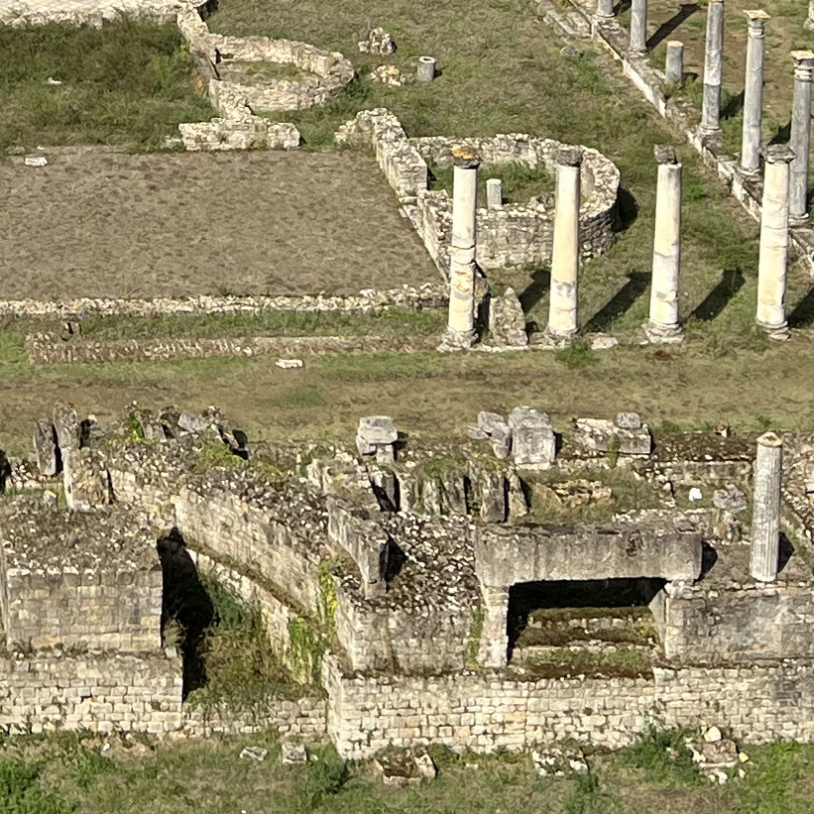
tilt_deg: -9.4
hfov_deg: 15.2
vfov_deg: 14.2
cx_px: -86
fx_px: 2980
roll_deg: -0.1
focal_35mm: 112
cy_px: -516
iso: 50
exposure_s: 1/4831
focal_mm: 5.7
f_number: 1.5
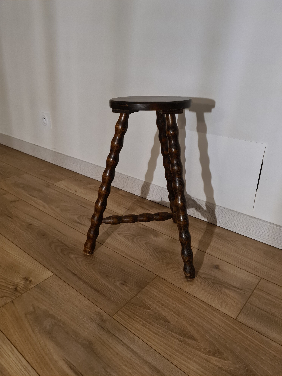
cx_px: 141
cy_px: 188
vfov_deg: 67.3
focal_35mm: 26
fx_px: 282
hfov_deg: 53.1
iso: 640
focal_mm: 5.4
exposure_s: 1/25
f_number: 1.8
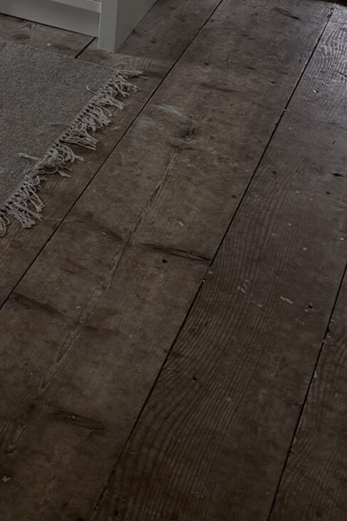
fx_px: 1272
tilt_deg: -9.4
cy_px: -340
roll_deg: -1.6
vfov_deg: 19.1
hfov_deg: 13.4
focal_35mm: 88
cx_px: -340
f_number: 1.78
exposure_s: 1/50
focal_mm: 6.76
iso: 125
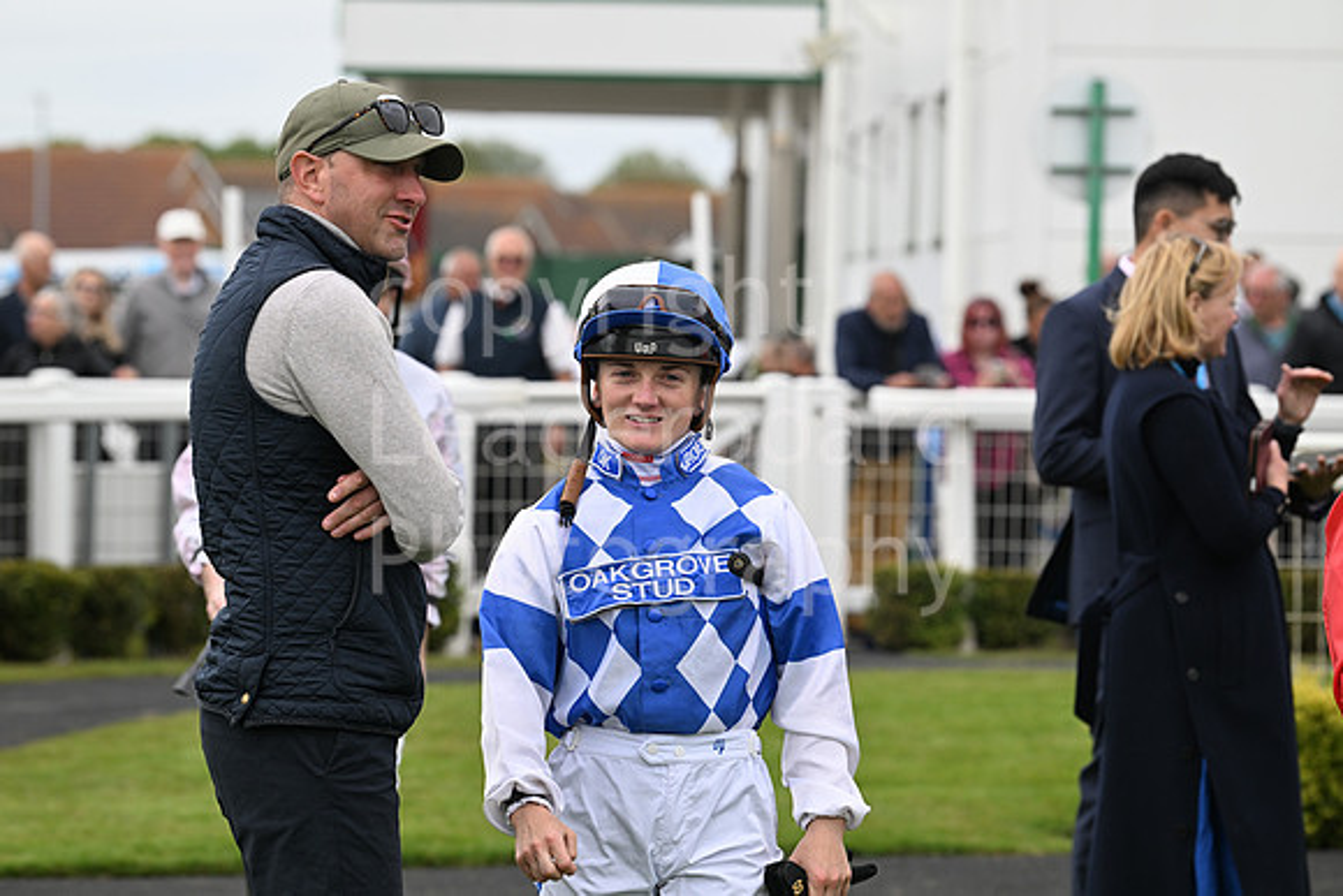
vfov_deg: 7.6
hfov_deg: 11.4
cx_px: 672
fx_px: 6716
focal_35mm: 180
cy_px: 448
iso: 400
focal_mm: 180
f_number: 6.3
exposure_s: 1/1000
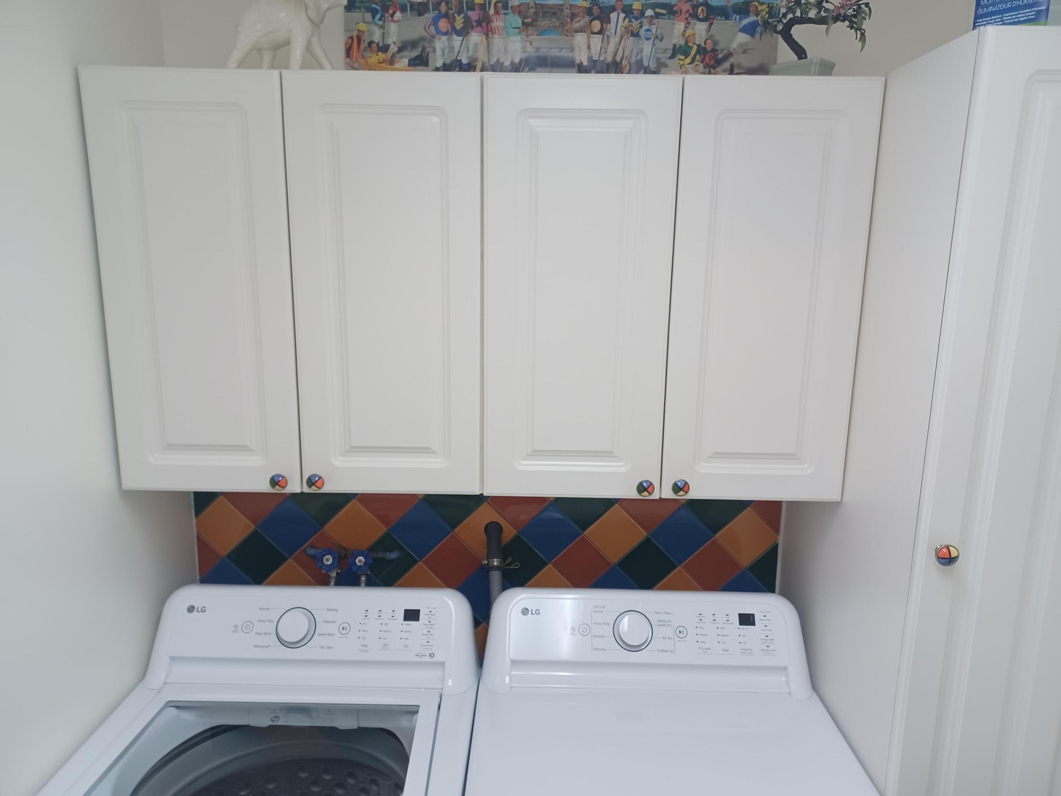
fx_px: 766
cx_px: 530
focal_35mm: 25
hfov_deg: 69.4
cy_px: 398
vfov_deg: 54.9
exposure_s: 1/60
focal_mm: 4.6
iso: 320
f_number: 1.8
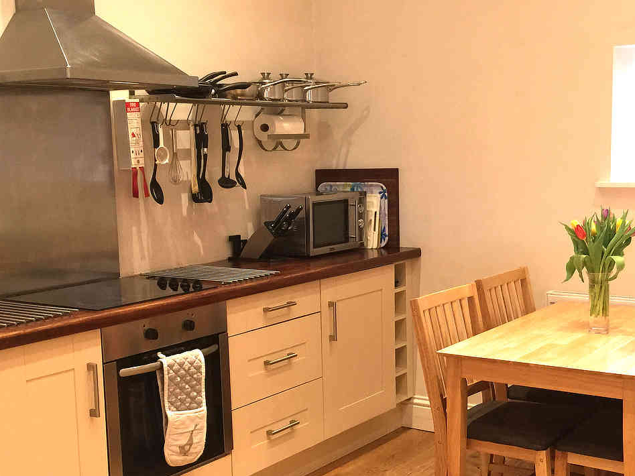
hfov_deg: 38.9
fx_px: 899
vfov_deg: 29.6
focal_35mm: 49
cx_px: 348
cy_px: 274
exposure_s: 1/17
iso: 125
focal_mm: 4.2
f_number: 2.2
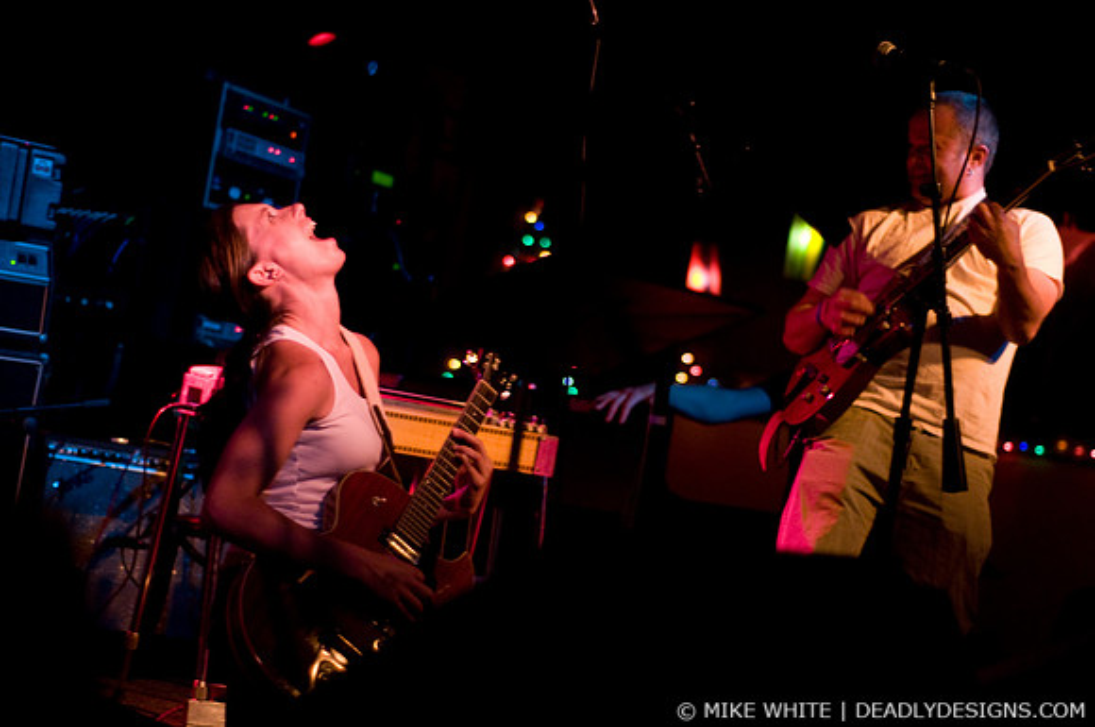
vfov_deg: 18.1
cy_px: 364
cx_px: 548
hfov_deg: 27.0
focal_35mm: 75
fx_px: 2278
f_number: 1.8
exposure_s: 1/100
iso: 1000
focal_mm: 50
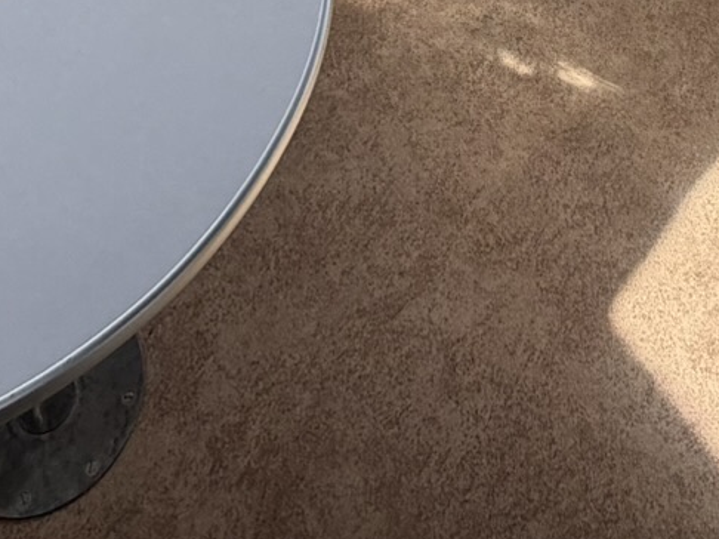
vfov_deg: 17.4
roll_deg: -4.6
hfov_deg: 32.0
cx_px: 552
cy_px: -554
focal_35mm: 59
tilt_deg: -30.1
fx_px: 1225
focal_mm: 2.22
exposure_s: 1/502
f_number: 2.2
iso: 50
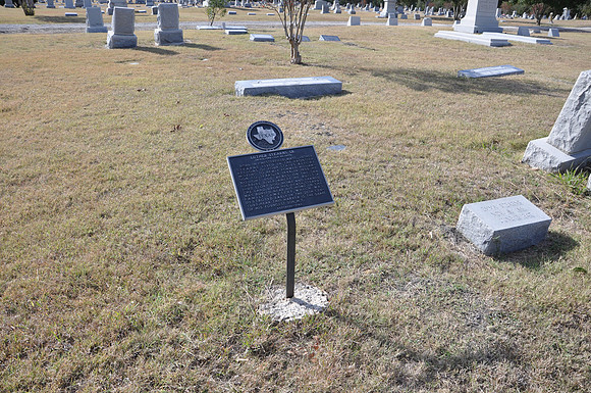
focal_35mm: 27
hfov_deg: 67.5
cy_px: 196
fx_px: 443
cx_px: 296
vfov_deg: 47.8
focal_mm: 18
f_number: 6.3
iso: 200
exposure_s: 1/160
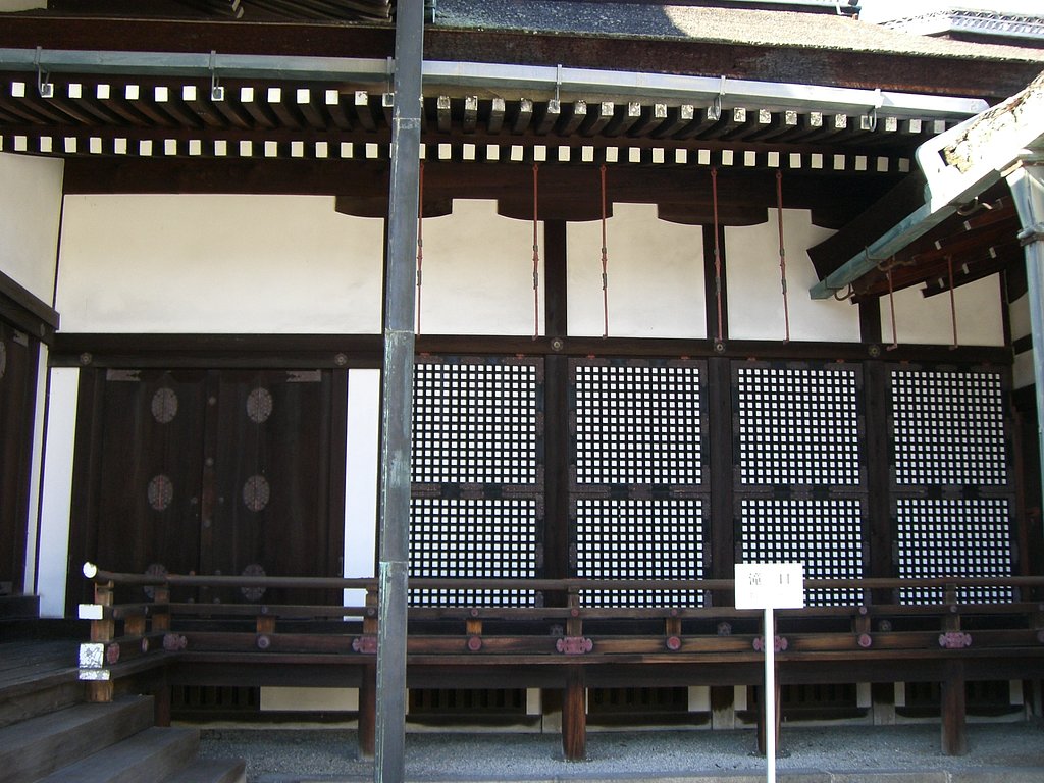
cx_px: 522
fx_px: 1146
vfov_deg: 37.7
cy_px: 392
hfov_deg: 49.0
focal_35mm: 38
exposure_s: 1/160
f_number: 2.7
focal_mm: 6.2
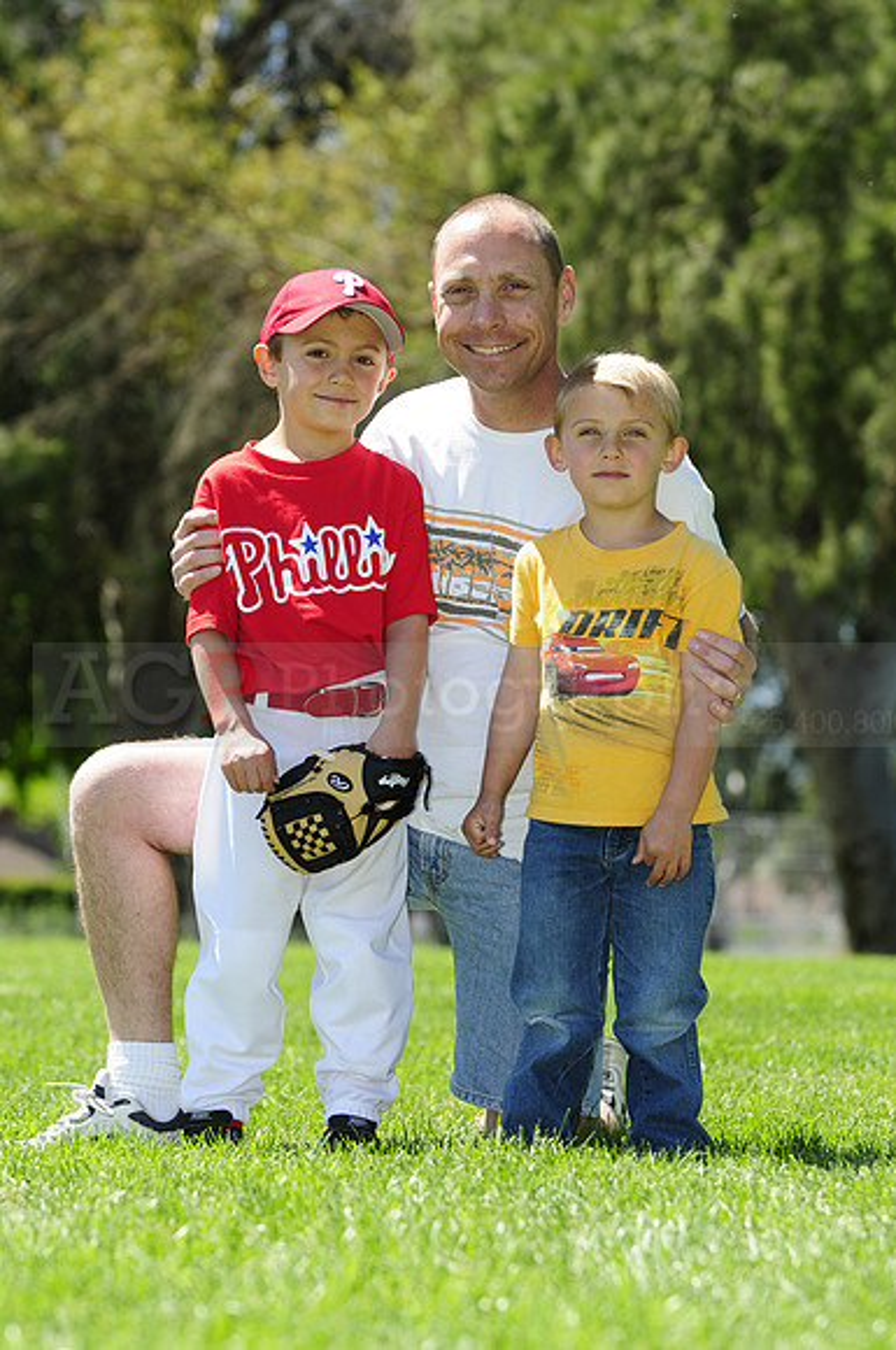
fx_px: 5055
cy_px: 675
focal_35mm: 135
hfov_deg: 10.1
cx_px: 448
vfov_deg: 15.2
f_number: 4.5
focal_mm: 90
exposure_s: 1/800
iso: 200
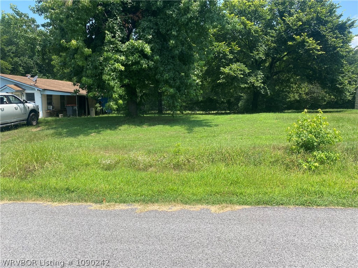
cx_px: 179
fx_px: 269
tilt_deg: -7.5
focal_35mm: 26
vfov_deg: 53.1
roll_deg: -1.0
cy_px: 134
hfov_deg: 67.3
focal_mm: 4.25
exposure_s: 1/1565
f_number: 1.8
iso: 32
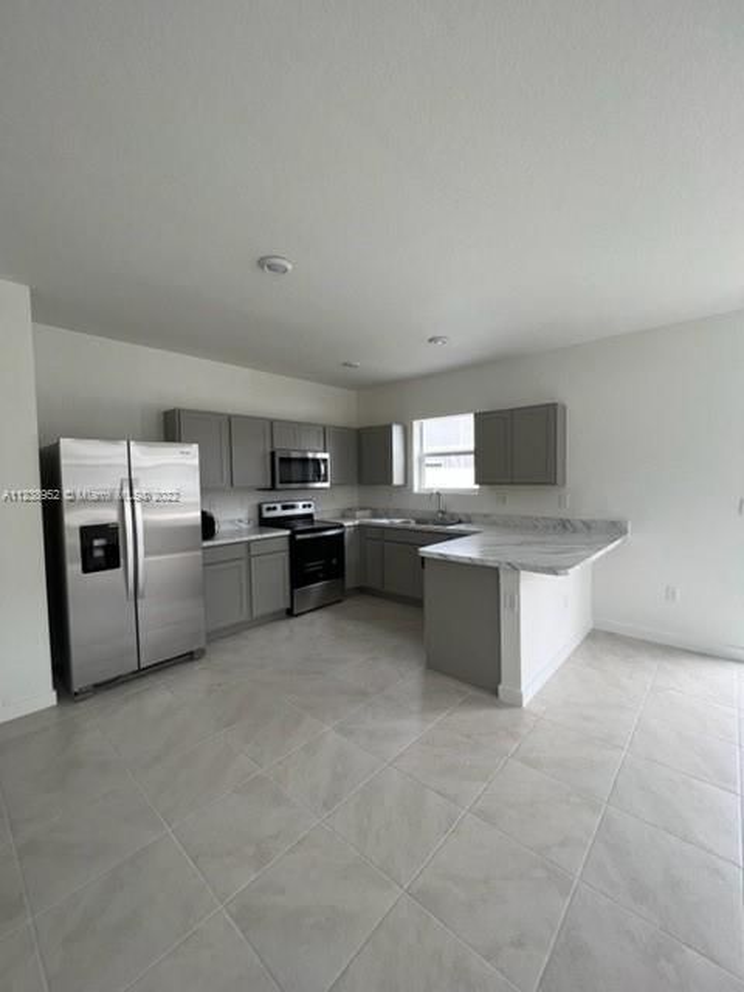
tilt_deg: -2.7
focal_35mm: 13
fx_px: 373
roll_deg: +1.0
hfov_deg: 89.9
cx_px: 372
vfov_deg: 106.2
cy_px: 496
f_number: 1.8
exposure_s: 1/122
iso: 50
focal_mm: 1.57
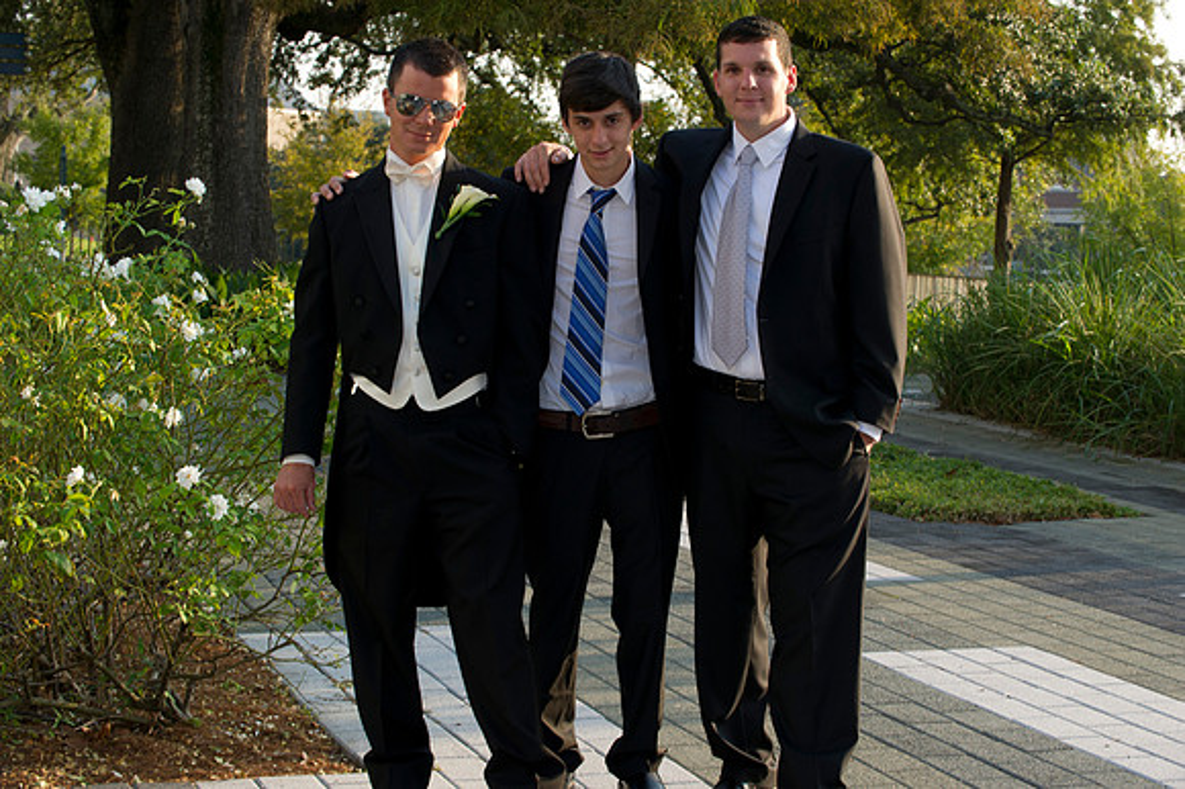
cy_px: 394
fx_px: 2698
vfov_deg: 16.6
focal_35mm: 82
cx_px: 592
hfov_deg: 24.8
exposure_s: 1/80
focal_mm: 82
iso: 200
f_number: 8
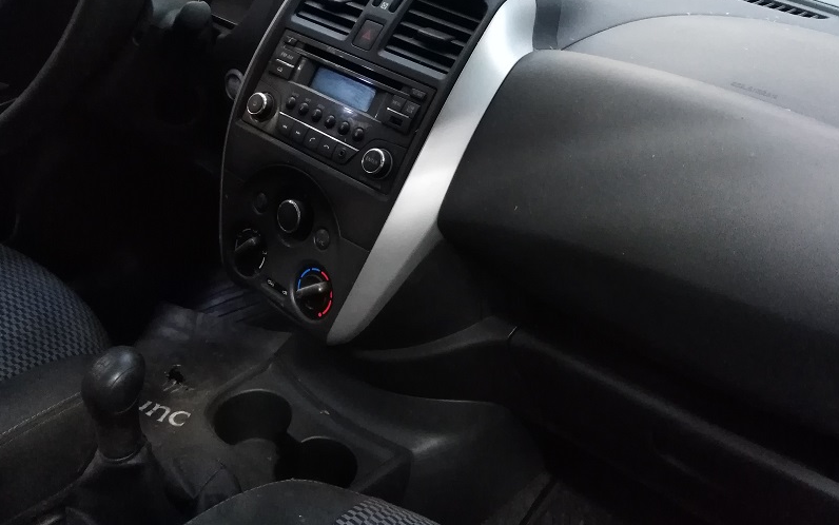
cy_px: 152
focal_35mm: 36
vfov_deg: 34.8
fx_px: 823
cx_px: 446
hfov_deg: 54.0
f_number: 2.2
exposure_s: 1/15
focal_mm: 3.46
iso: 1165
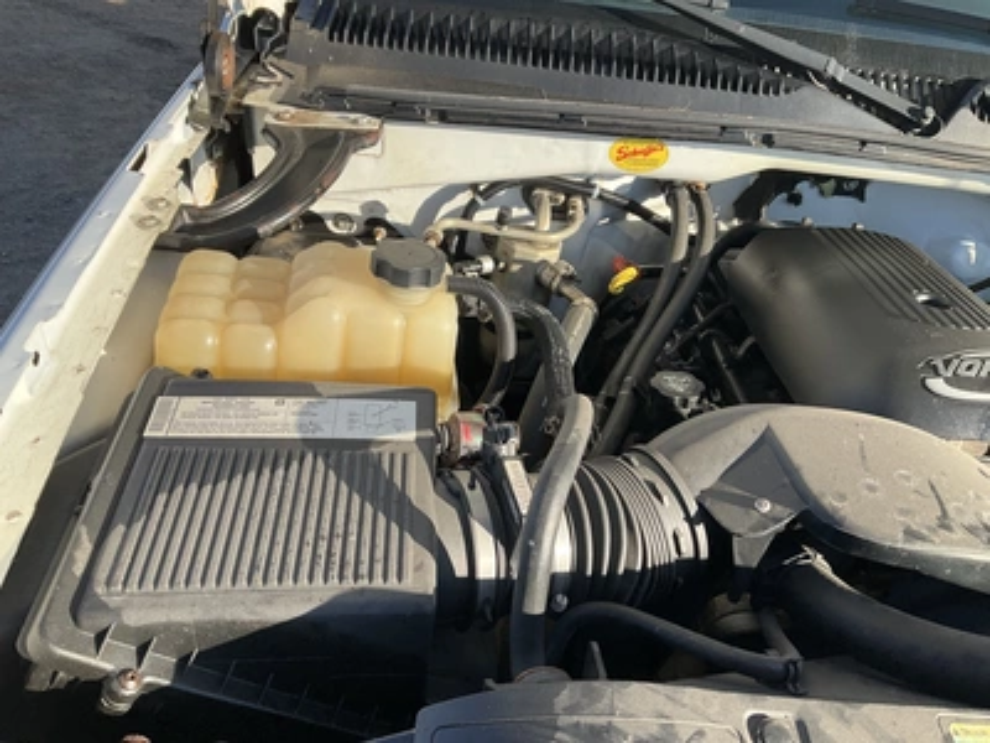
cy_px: 372
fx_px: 829
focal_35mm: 29
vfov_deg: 48.2
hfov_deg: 61.7
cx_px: 495
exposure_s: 1/606
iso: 25
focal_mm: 3
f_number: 1.8
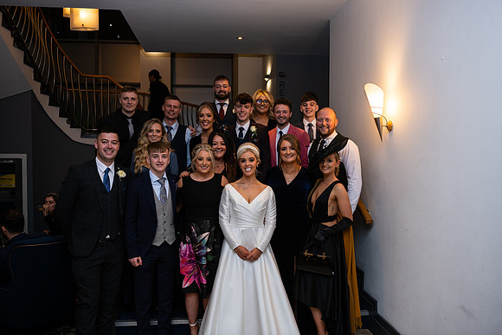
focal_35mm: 29
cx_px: 251
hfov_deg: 63.6
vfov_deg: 45.0
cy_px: 168
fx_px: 404
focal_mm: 29
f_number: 3.5
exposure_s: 1/160
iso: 640
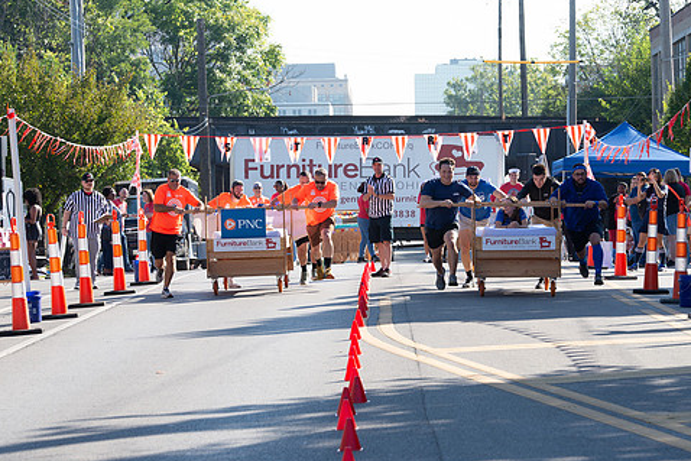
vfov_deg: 9.3
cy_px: 213
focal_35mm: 148
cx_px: 383
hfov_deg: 13.9
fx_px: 2841
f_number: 7.1
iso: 200
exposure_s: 1/250
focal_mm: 122
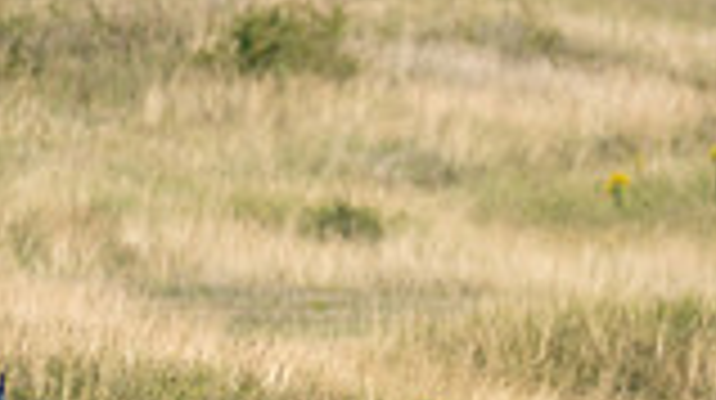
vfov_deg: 0.7
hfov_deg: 1.3
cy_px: 822
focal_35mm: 1721
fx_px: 32636
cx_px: 603
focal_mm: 300
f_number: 4
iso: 200
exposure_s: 1/1000
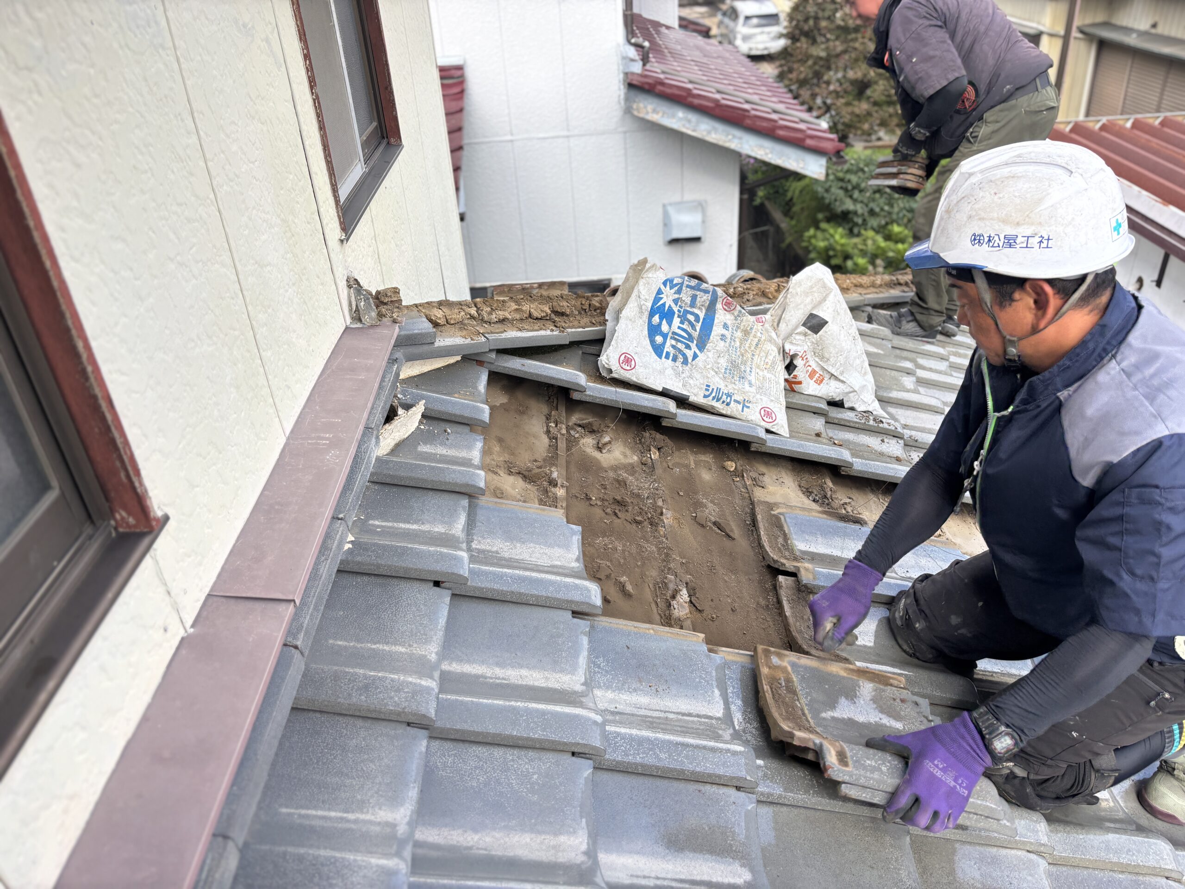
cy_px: 444
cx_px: 592
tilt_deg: -30.1
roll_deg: +4.1
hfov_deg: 67.3
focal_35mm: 26
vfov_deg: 53.1
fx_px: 890
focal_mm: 5.96
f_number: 1.6
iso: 50
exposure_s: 1/707
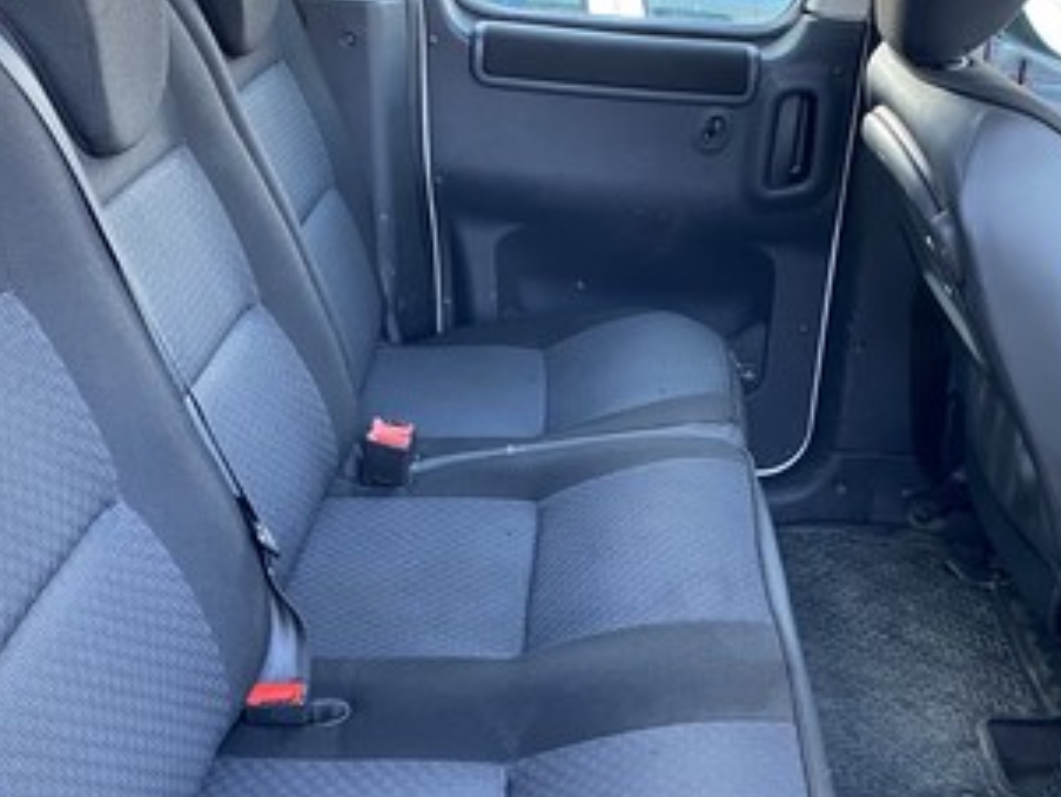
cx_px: 645
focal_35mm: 44
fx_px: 1349
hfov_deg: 42.7
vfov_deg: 32.7
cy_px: 499
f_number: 1.8
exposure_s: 1/60
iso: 320
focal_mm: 4.25
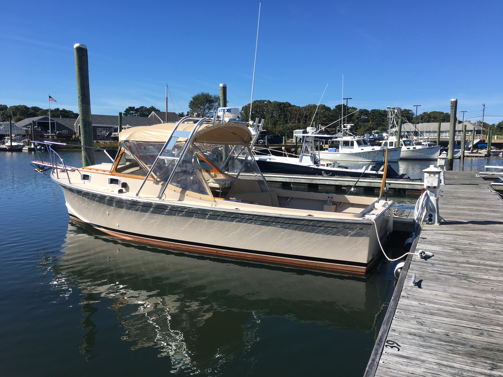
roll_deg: -0.6
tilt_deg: -5.2
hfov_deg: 61.7
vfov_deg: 48.2
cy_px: 188
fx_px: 421
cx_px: 252
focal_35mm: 29
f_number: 2.2
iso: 25
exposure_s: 1/1603
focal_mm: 4.15
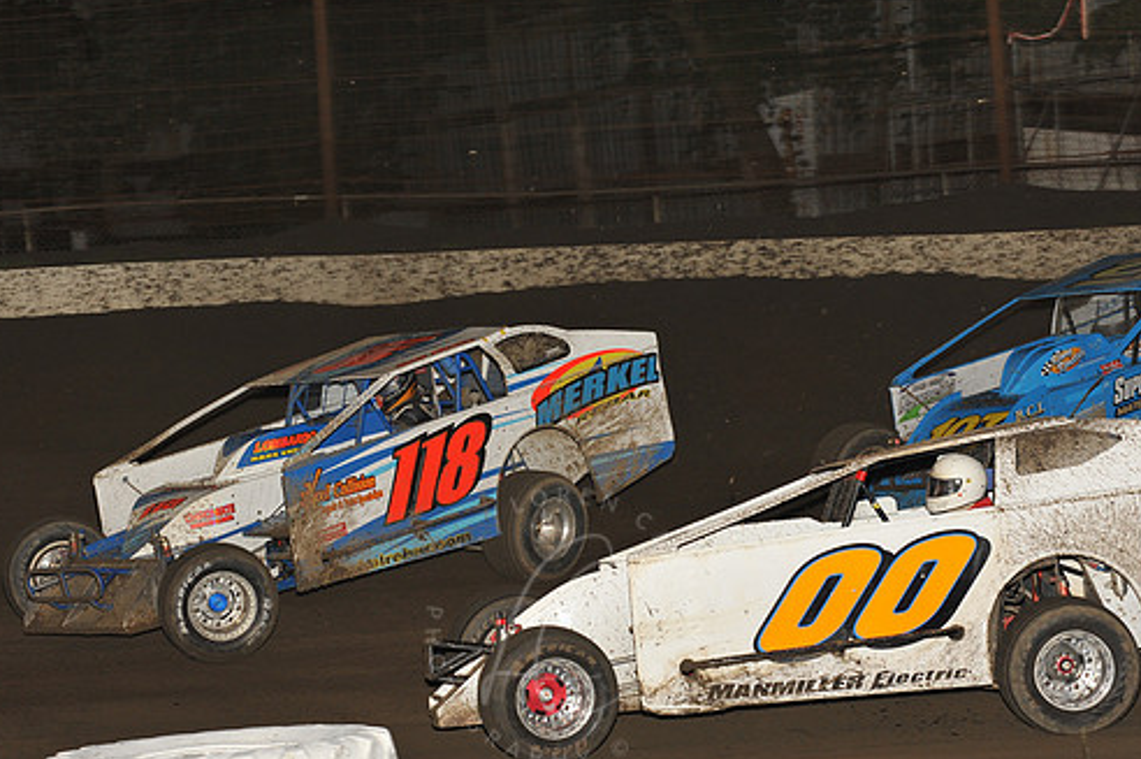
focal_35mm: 118
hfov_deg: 17.4
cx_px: 564
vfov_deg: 11.6
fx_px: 3736
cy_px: 413
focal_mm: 100
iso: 1000
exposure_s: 1/320
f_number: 7.1
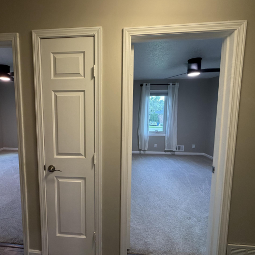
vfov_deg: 84.0
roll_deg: +0.9
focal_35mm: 17
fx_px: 142
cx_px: 95
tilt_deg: -6.4
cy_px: 125
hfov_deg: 82.3
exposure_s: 1/60
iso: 200
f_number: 2.2
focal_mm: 2.22
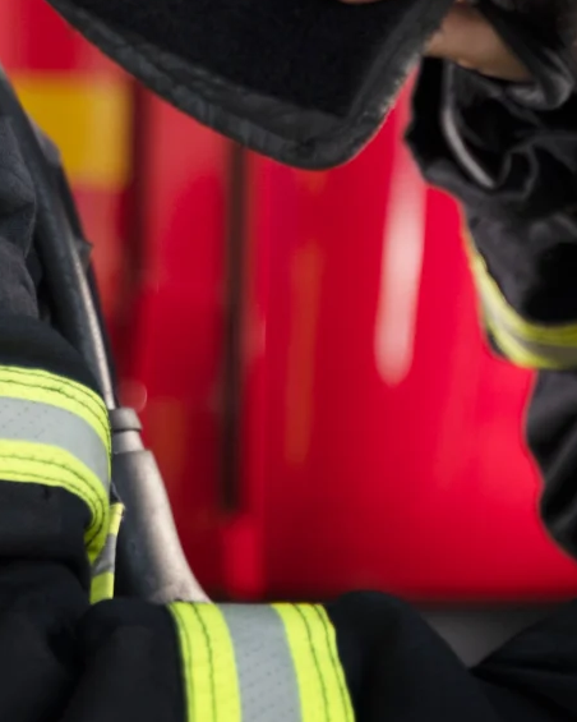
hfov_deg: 4.8
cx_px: 78
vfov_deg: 6.0
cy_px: -94
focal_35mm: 319
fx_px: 6809
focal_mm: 75
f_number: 2.8
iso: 200
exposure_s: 1/200
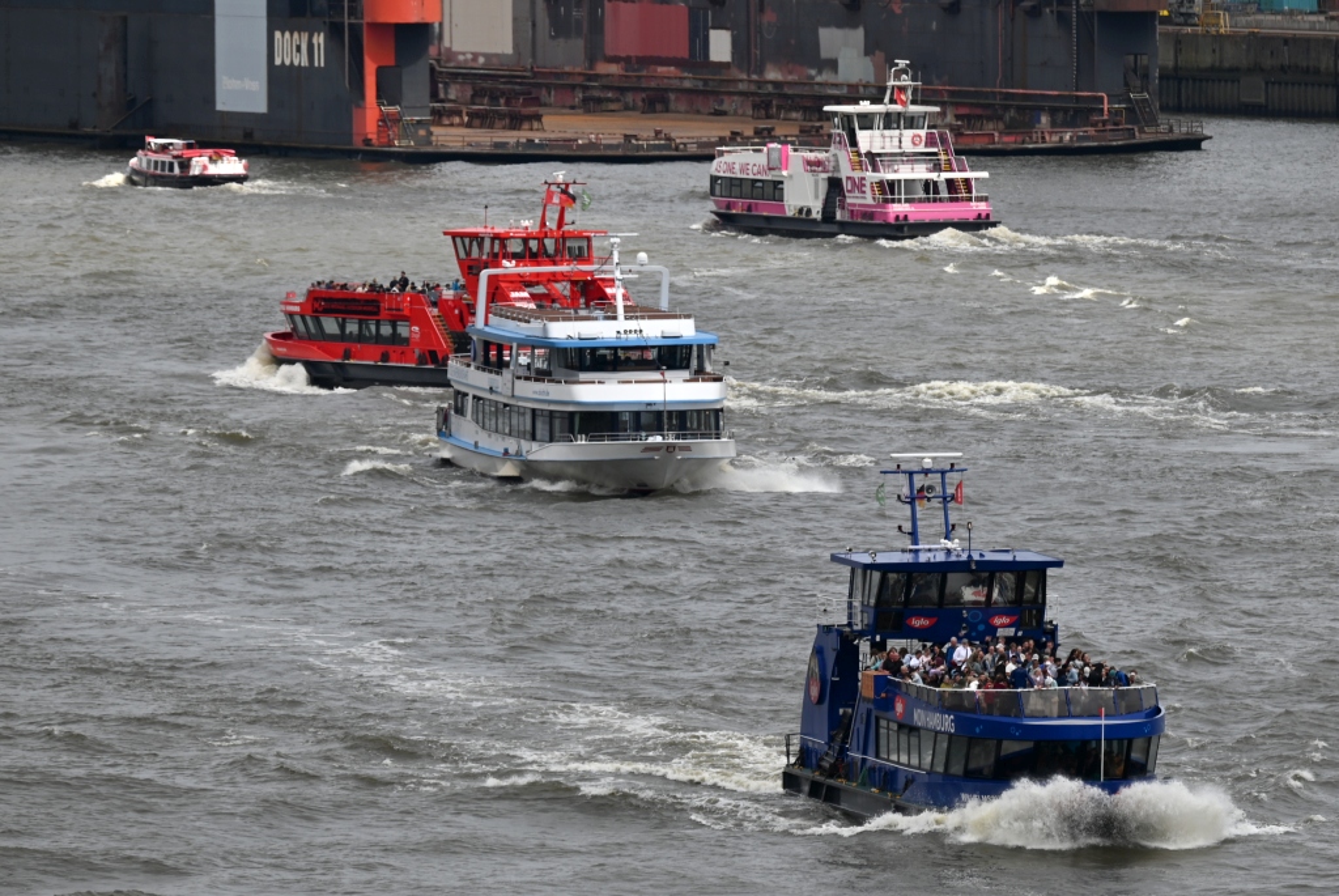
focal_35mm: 310
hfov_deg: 6.6
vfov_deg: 4.4
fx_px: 11542
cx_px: 670
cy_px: 448
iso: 100
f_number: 6.3
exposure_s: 1/500
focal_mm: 310
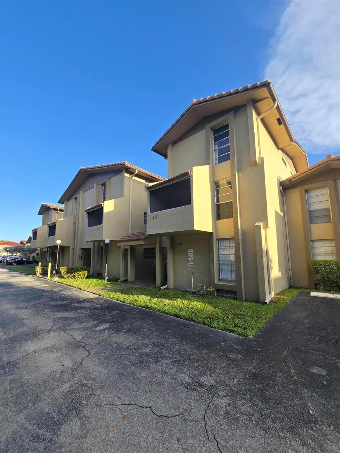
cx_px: 170
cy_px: 226
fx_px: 170
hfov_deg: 89.9
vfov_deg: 106.2
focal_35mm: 13
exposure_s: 1/965
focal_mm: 2.2
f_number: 2.2
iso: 50
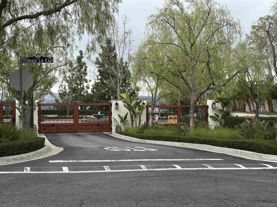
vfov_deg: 30.3
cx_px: 138
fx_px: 384
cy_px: 104
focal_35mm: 48
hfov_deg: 39.7
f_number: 1.78
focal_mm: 6.86
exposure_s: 1/1667
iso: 64
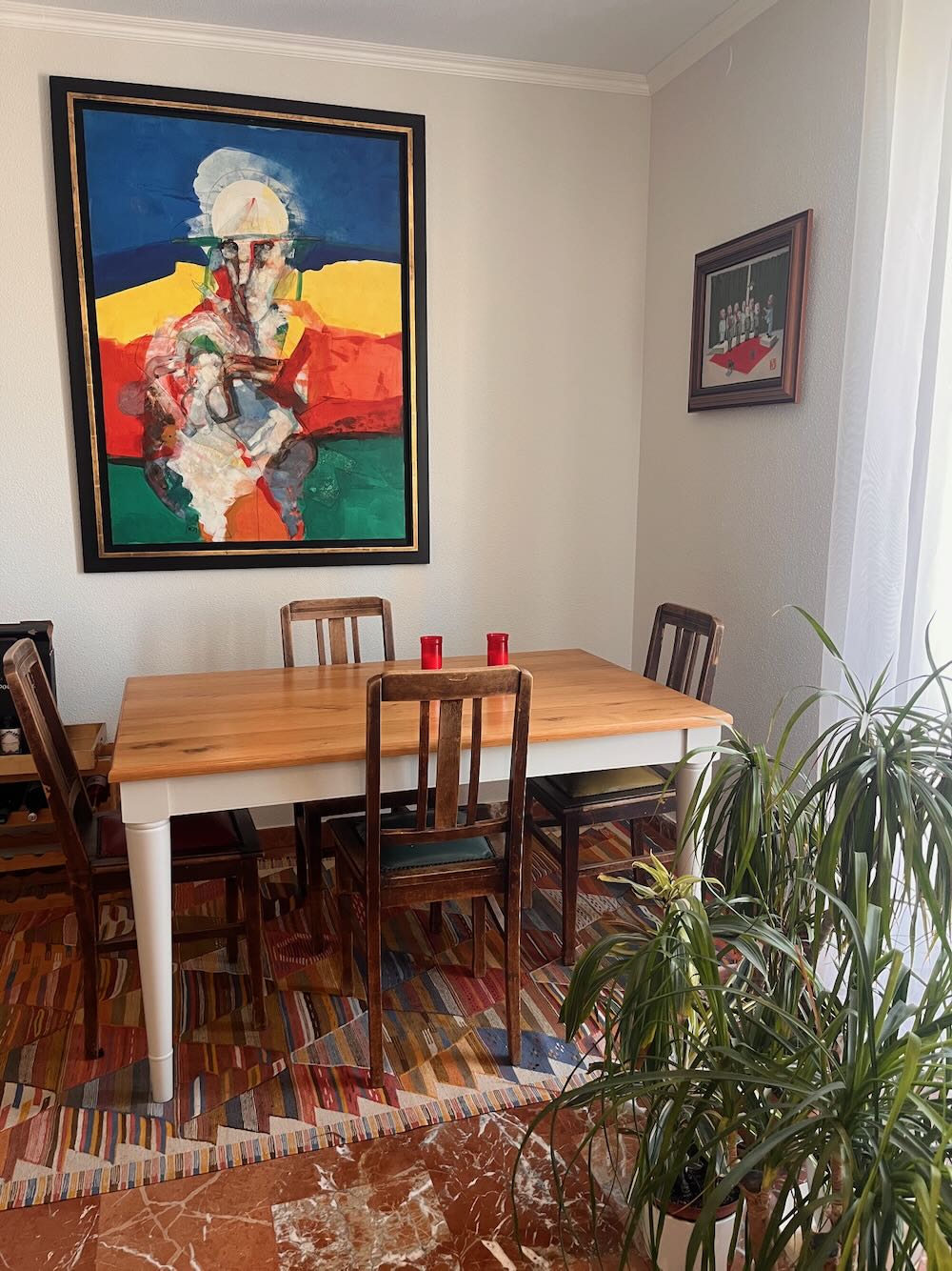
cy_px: 636
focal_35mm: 26
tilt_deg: -9.7
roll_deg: +1.0
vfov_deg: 67.3
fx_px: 954
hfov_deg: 53.0
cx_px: 476
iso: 125
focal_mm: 5.1
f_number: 1.6
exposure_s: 1/59
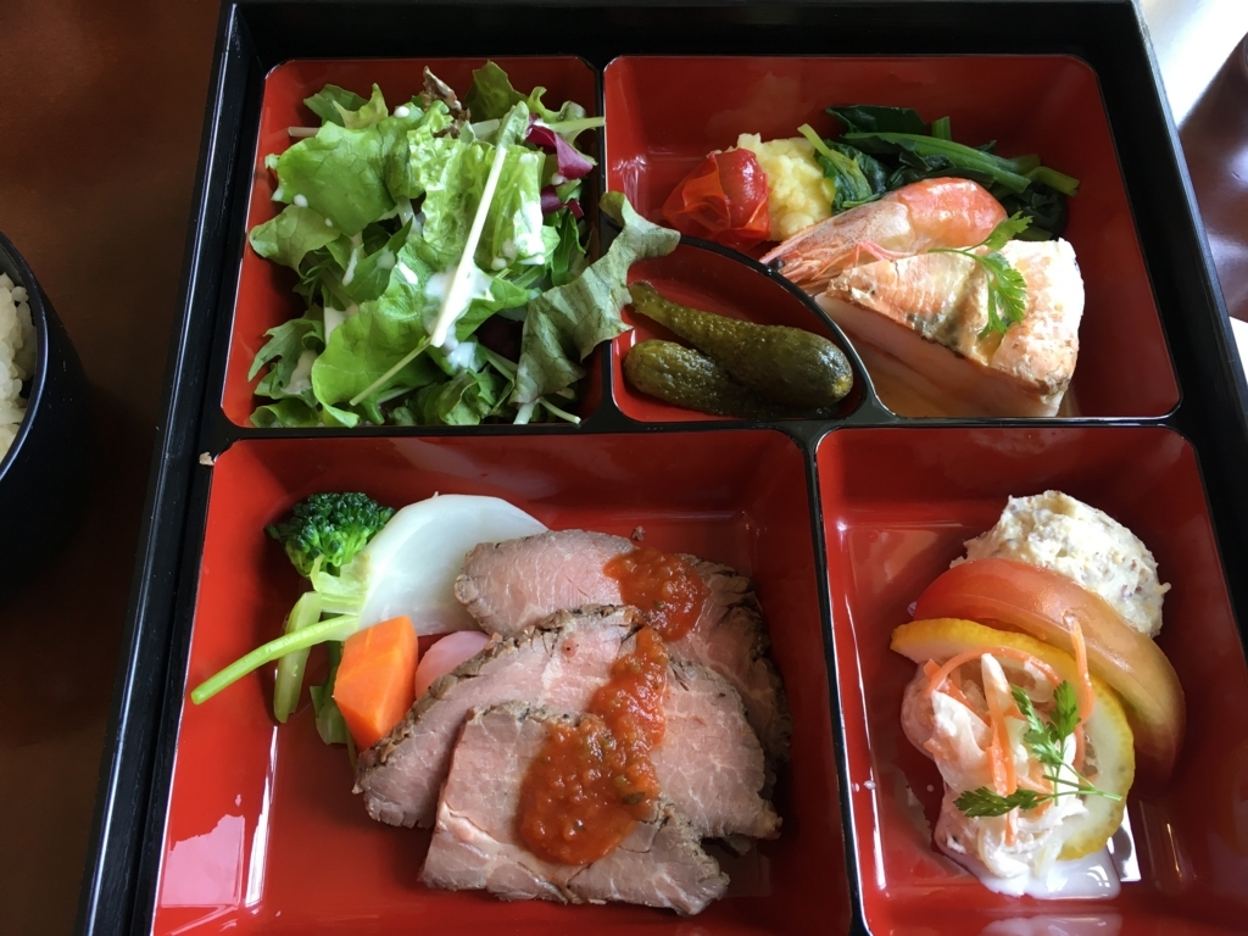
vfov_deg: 48.2
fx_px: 1046
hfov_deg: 61.7
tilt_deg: -64.5
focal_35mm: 29
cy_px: 468
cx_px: 624
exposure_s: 1/30
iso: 50
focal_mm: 4.15
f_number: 2.2
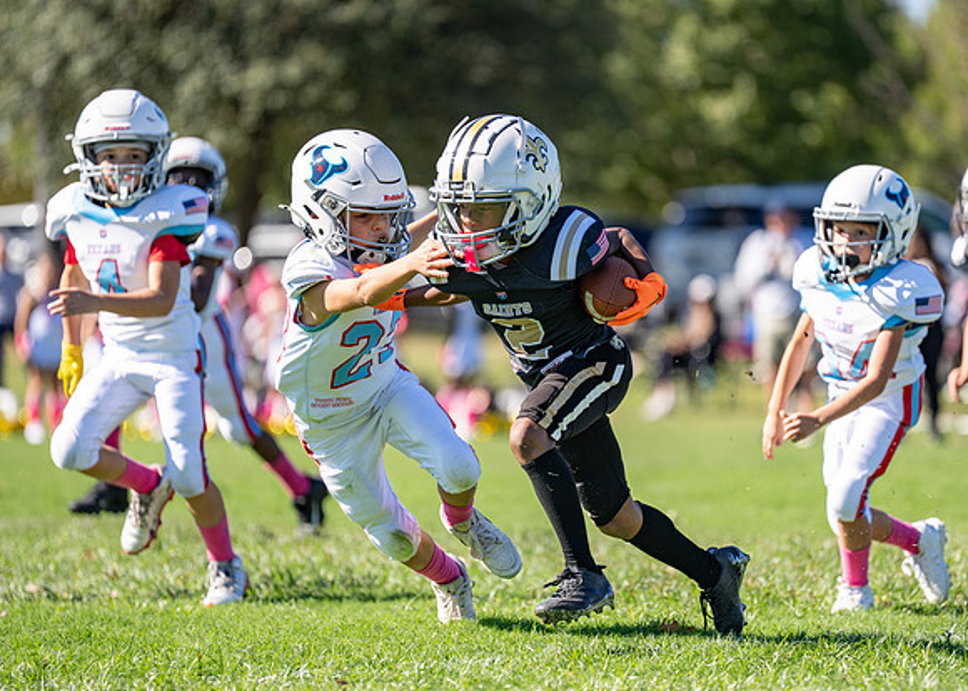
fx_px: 6379
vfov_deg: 6.2
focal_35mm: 232
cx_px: 565
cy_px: 353
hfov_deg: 8.7
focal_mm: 200
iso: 100
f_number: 2.8
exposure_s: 1/2000
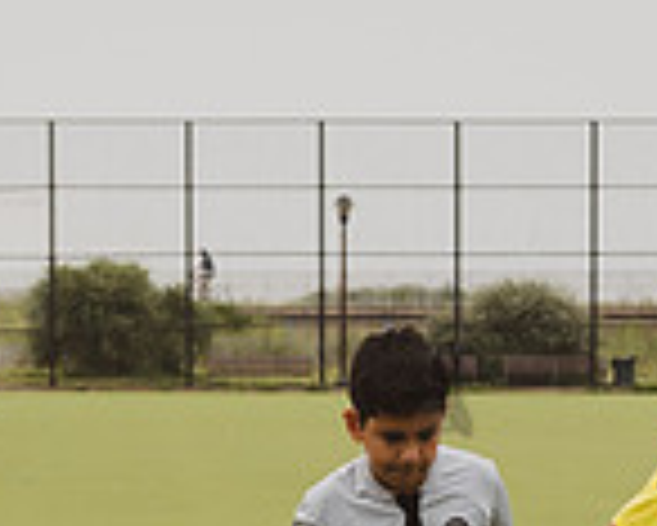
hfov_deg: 7.8
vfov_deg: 6.2
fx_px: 4845
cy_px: 730
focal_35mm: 249
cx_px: 319
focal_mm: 60
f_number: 4
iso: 250
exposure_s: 1/1600
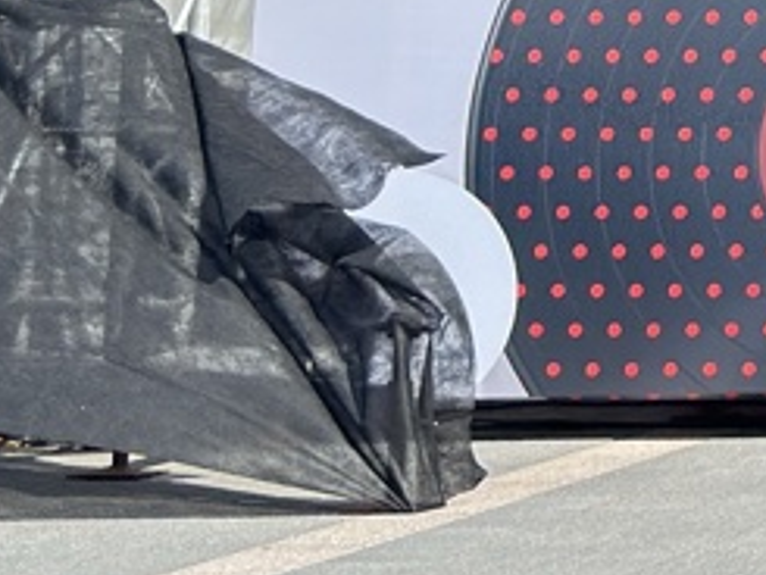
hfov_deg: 7.5
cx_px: 2157
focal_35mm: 235
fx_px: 5203
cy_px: -766
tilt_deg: +9.0
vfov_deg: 6.1
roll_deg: -0.2
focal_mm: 6.76
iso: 100
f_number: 1.78
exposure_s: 1/1233
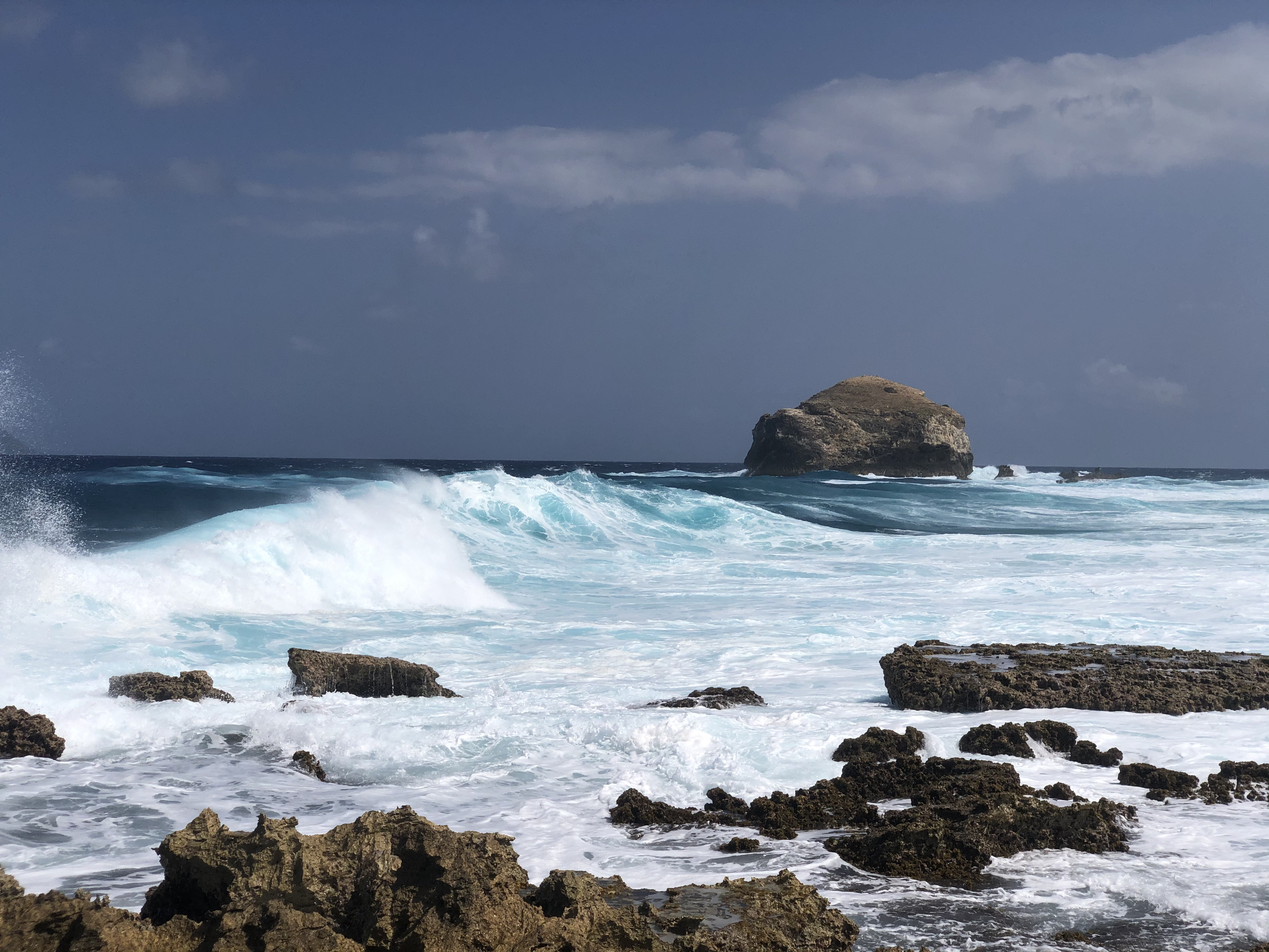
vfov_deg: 28.0
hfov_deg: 36.8
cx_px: 634
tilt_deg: -0.5
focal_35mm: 52
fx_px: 1906
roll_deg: -0.7
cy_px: 476
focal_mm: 6
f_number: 2.4
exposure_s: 1/3690
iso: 16
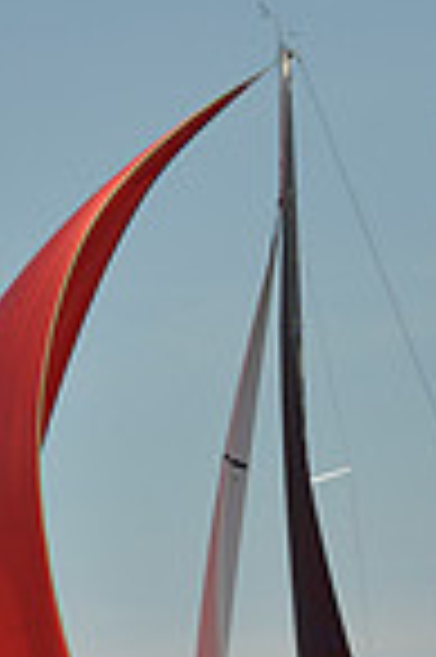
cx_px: 214
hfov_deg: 4.9
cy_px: 382
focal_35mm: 278
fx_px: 5062
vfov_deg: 7.4
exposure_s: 1/1600
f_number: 6.3
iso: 200
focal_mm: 70
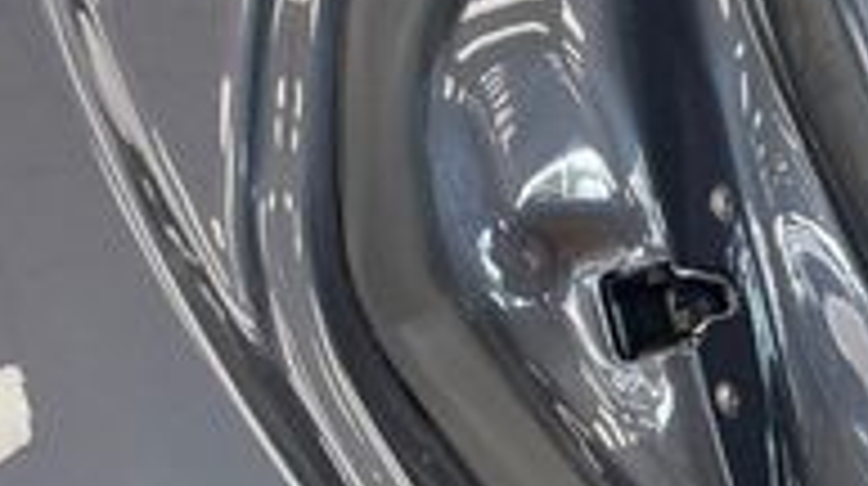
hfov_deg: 19.4
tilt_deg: -4.8
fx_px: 2161
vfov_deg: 12.8
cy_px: 216
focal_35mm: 94
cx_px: 1358
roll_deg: +0.7
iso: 80
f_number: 1.6
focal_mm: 4.2
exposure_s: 1/60
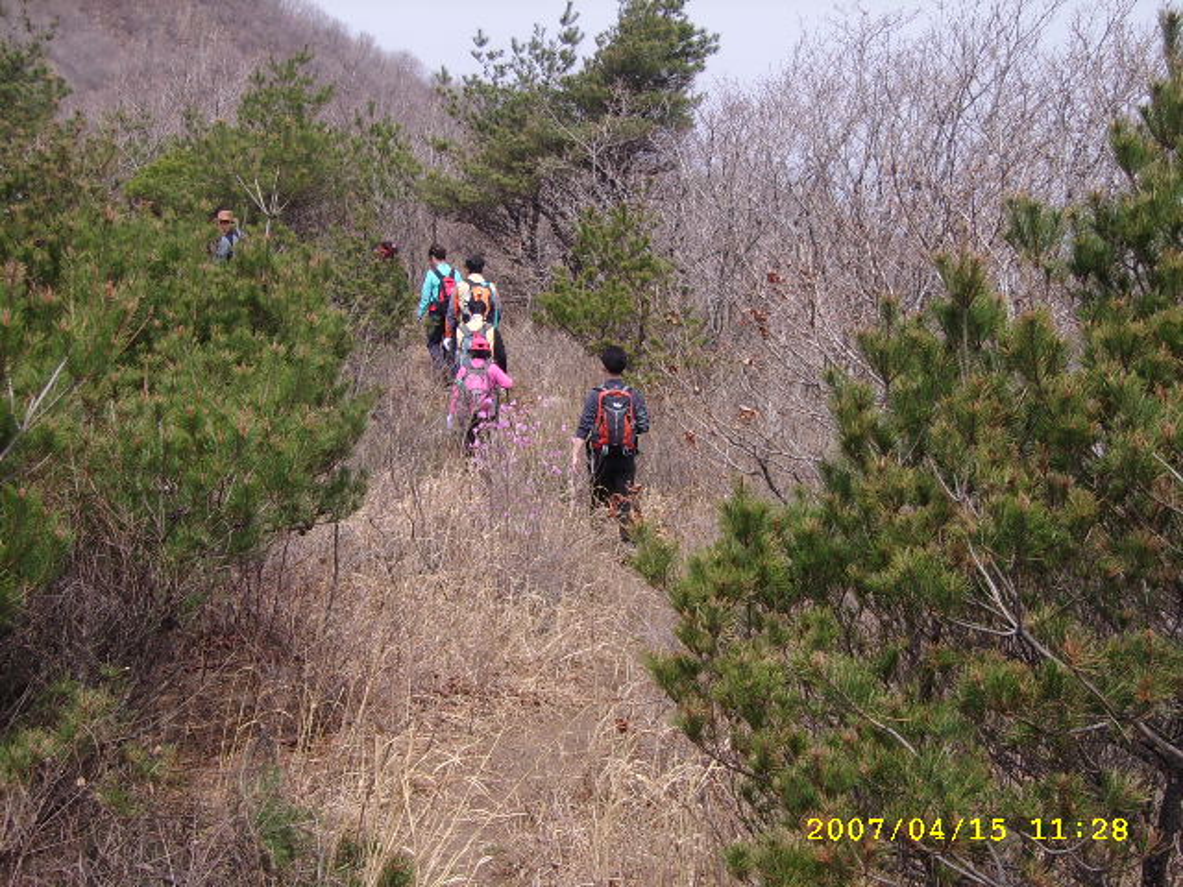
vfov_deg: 22.9
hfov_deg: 30.3
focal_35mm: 64
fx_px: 2187
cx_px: 592
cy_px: 444
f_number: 3.7
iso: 50
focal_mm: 10.75
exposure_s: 1/648
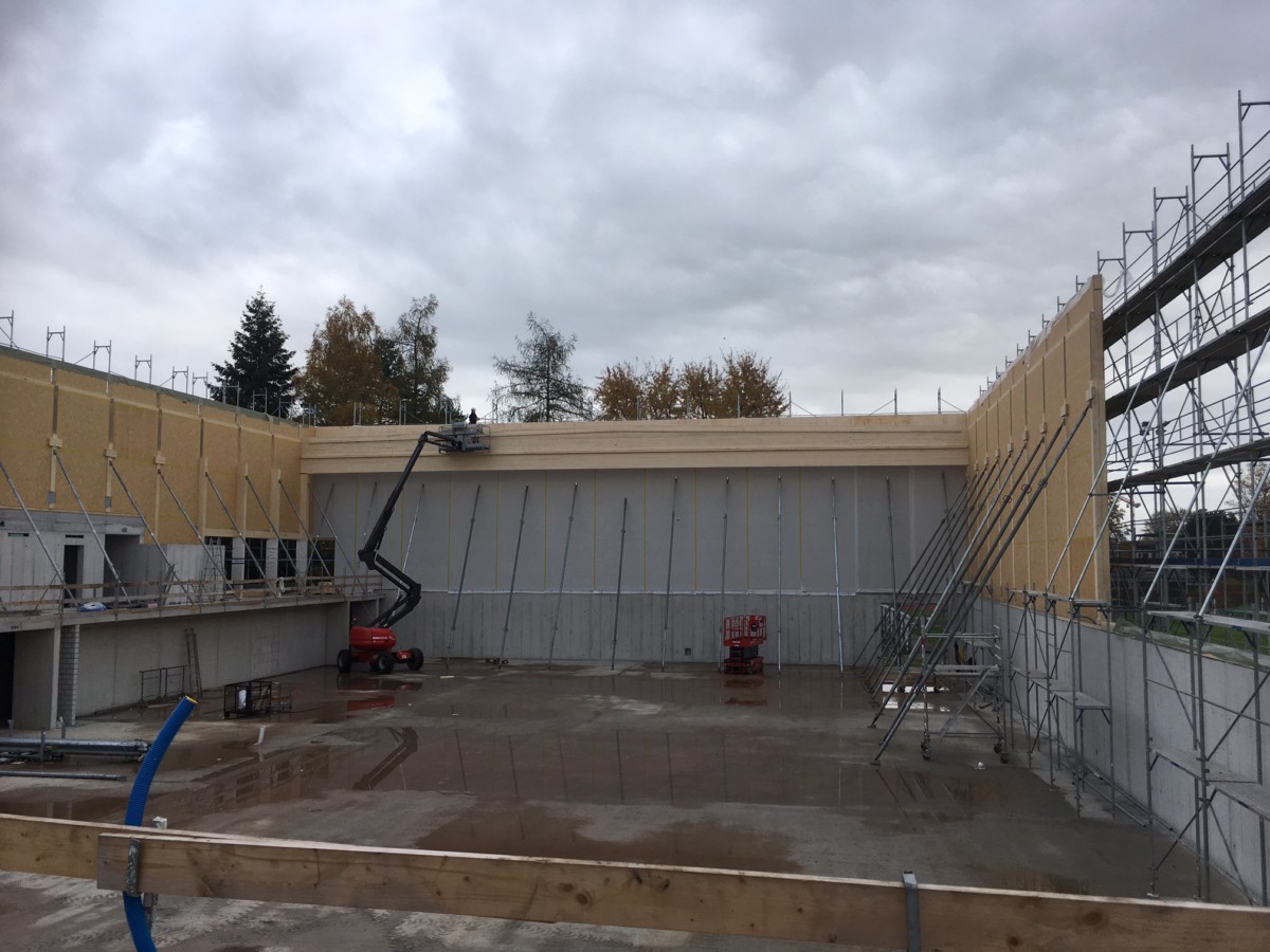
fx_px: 1064
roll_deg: -1.6
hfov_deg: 61.7
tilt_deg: +3.7
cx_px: 635
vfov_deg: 48.2
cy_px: 476
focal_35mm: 29
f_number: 2.2
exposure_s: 1/386
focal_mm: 4.15
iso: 25
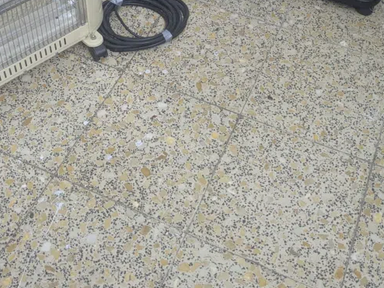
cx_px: 201
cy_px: -5
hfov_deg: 34.4
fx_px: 621
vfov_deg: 24.8
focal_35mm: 56
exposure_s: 1/25
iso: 75
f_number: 1.73
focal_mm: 4.38
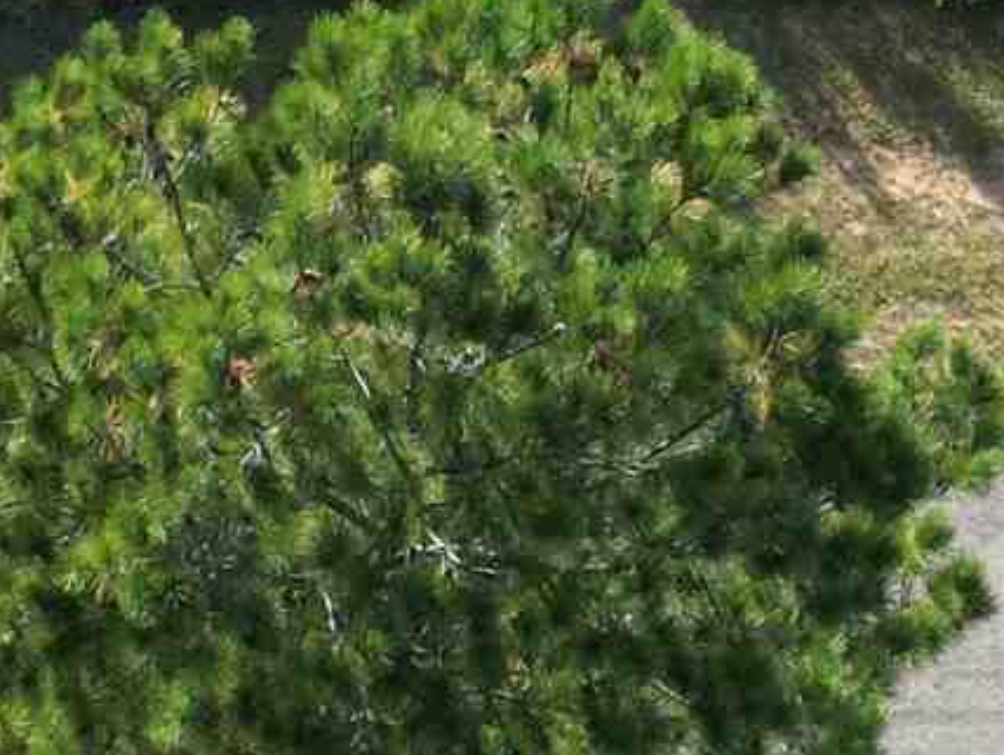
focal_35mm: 115
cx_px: 332
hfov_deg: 17.1
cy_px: -781
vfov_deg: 11.5
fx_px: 3338
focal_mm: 6.72
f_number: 1.7
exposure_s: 1/725
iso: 110
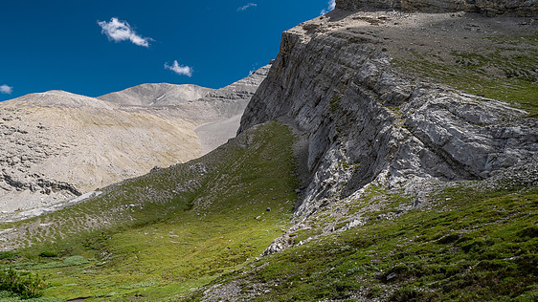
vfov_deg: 42.8
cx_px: 274
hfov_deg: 69.9
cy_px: 168
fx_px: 385
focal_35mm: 27
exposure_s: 1/100
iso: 200
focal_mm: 12
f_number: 8
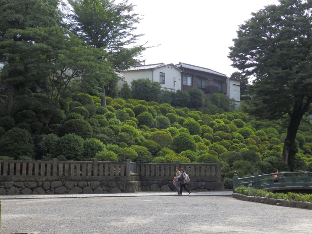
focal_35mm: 51
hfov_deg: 37.5
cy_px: 126
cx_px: 164
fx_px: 460
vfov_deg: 28.5
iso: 80
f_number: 4.5
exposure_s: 1/320
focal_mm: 8.2
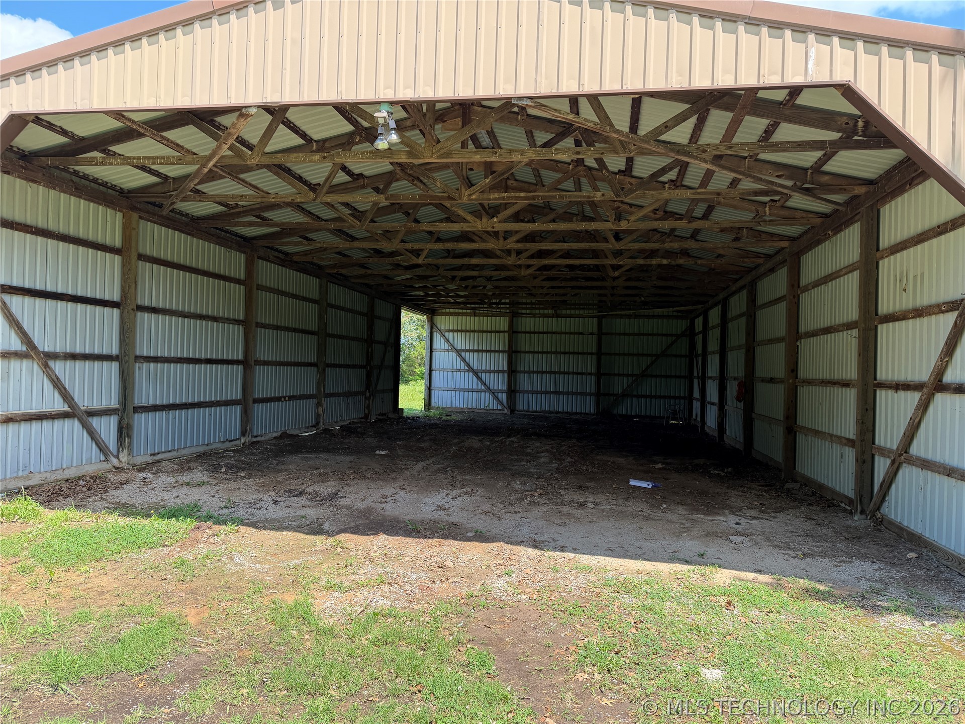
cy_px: 362
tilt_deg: -0.1
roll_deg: -1.1
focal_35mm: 24
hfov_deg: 71.6
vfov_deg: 56.8
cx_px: 482
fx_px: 669
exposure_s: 1/920
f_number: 1.78
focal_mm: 6.76
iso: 80
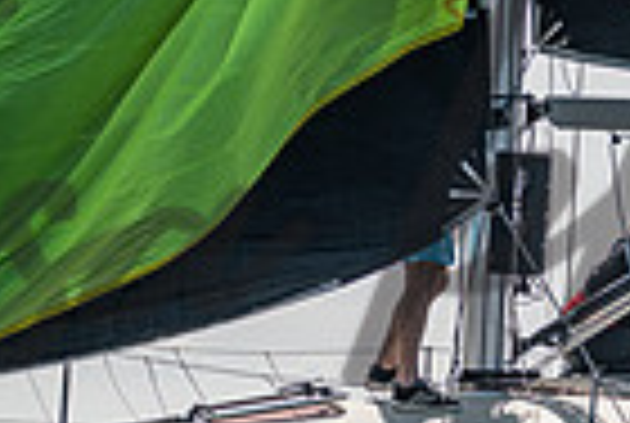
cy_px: 178
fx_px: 7366
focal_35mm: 420
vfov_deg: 3.3
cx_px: 712
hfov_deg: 4.9
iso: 400
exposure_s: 1/6400
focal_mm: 100
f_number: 4.5
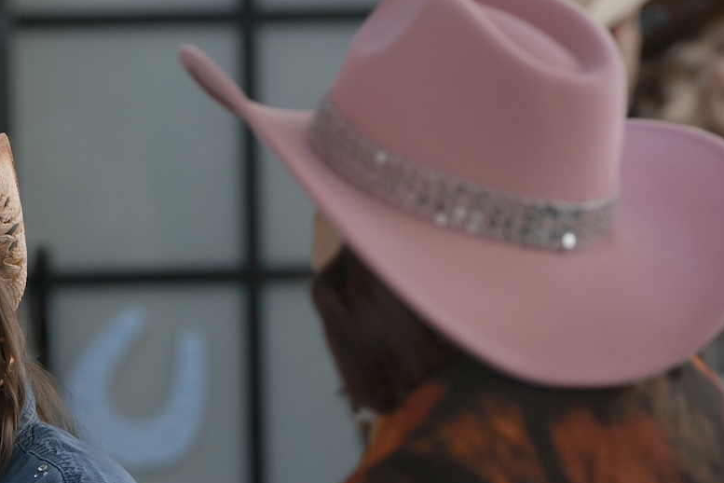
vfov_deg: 4.9
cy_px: 581
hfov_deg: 7.4
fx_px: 5590
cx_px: 20
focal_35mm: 278
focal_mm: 108
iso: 800
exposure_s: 1/250
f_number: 3.5
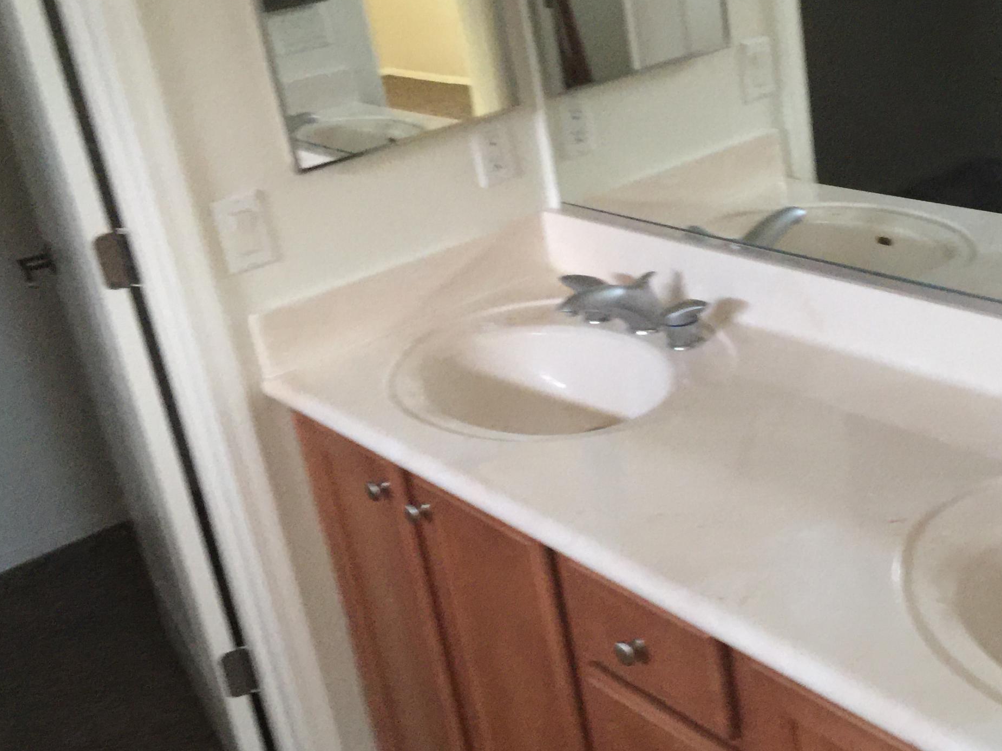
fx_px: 1360
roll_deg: +5.4
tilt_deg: -24.0
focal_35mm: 47
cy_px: 298
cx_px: 721
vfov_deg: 30.8
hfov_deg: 39.6
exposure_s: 1/4
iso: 80
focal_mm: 4.15
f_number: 2.2
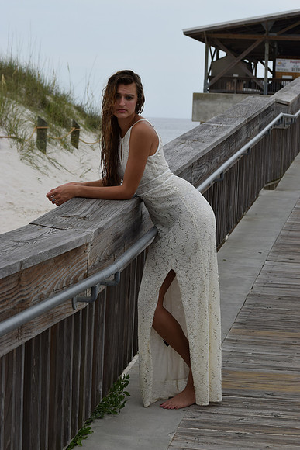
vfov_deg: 20.6
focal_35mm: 99
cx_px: 150
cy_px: 225
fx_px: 1237
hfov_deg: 13.8
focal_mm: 66
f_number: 8
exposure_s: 1/250
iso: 200
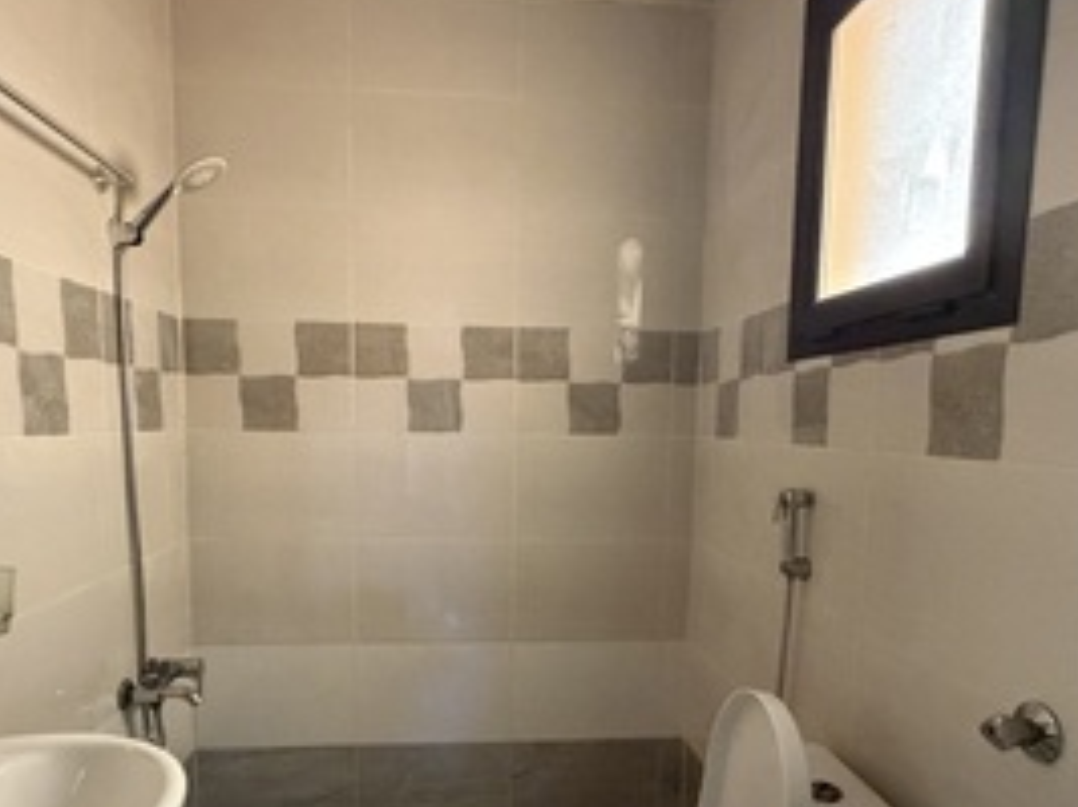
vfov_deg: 56.1
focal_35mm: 24
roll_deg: -0.7
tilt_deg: -5.3
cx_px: 527
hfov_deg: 71.6
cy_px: 502
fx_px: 747
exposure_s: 1/60
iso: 1000
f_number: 2.2
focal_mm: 2.22
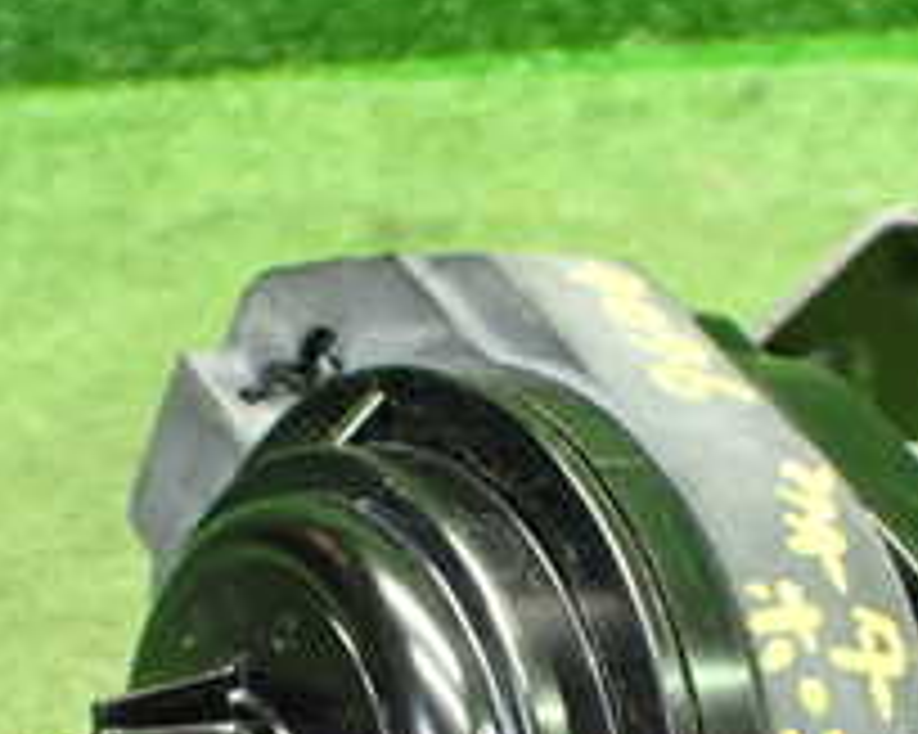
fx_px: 2335
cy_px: 806
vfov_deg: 17.3
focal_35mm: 86
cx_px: 540
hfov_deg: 22.2
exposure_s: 1/50
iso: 800
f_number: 2.3
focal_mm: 5.4
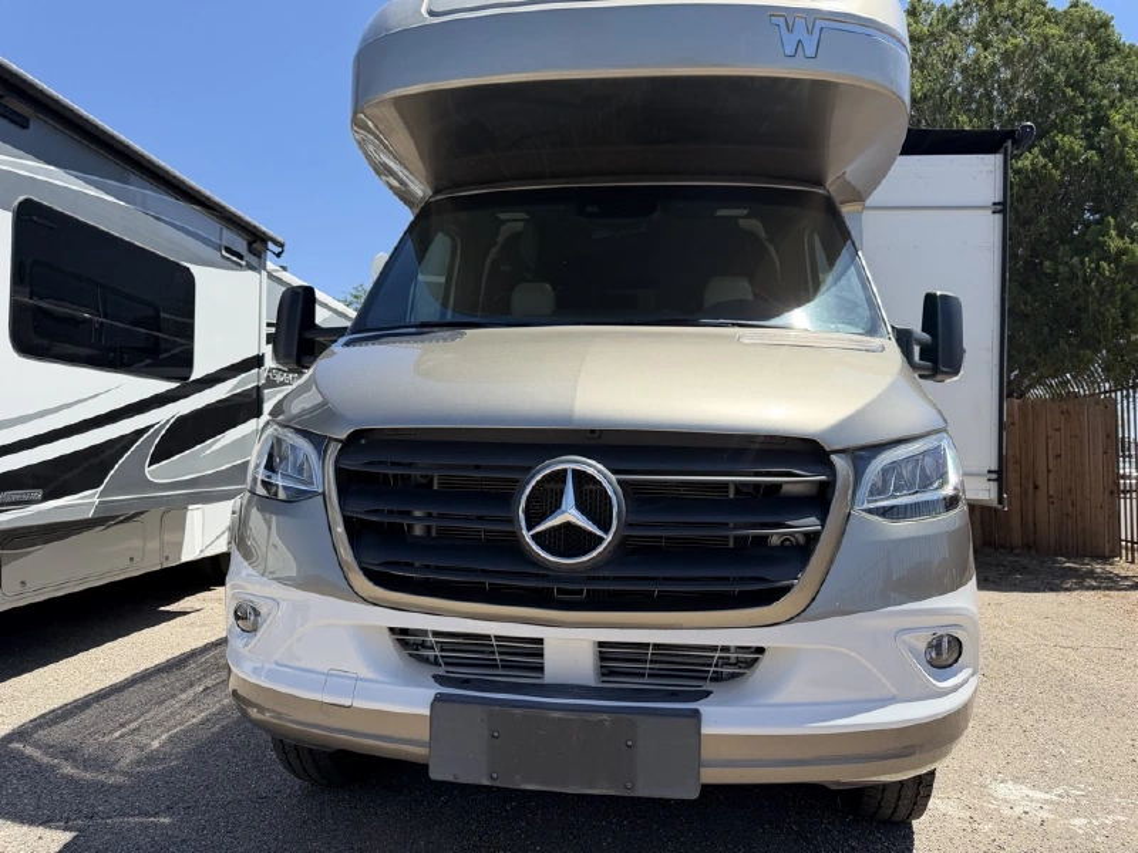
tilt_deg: +3.1
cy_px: 426
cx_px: 569
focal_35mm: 24
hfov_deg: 71.6
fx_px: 789
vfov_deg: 56.8
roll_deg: +0.2
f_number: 1.78
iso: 80
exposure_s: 1/3279
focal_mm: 6.76
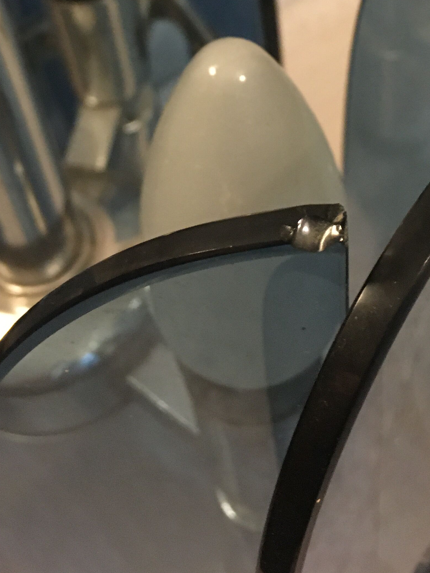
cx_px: 263
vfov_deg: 32.2
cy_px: 32
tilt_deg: -44.3
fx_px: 928
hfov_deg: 26.0
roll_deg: +2.8
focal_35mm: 56
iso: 400
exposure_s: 1/17
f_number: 2.2
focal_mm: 4.15
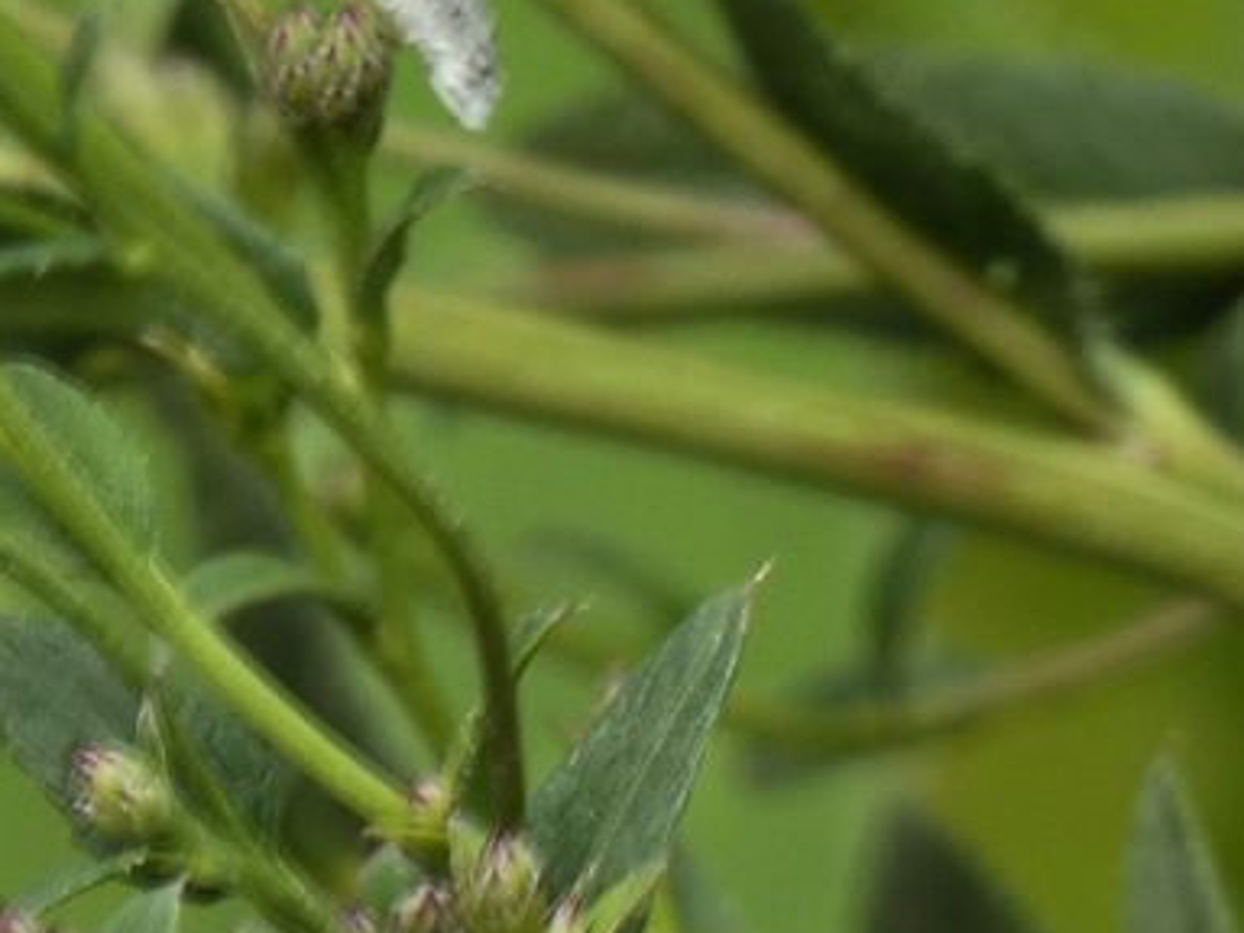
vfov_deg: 1.3
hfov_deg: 1.7
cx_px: 209
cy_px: 13
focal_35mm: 1144
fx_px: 41112
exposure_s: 1/100
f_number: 5.6
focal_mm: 92.3
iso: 100
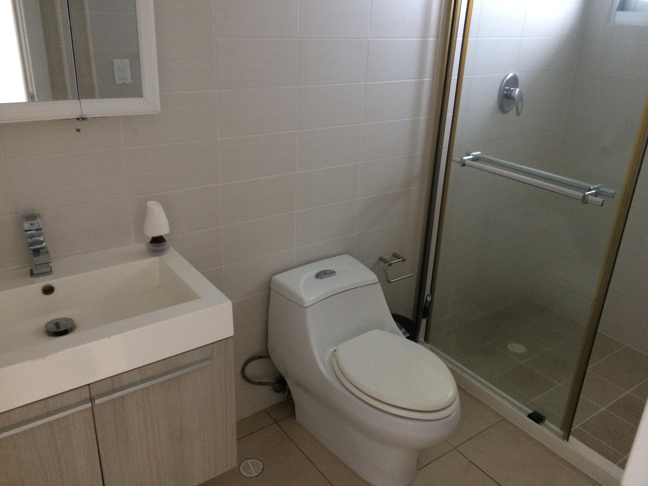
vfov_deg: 48.2
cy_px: 243
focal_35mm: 29
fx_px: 543
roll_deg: -3.8
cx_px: 324
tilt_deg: -25.6
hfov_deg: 61.7
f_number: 2.2
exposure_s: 1/17
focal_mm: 4.15
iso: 320
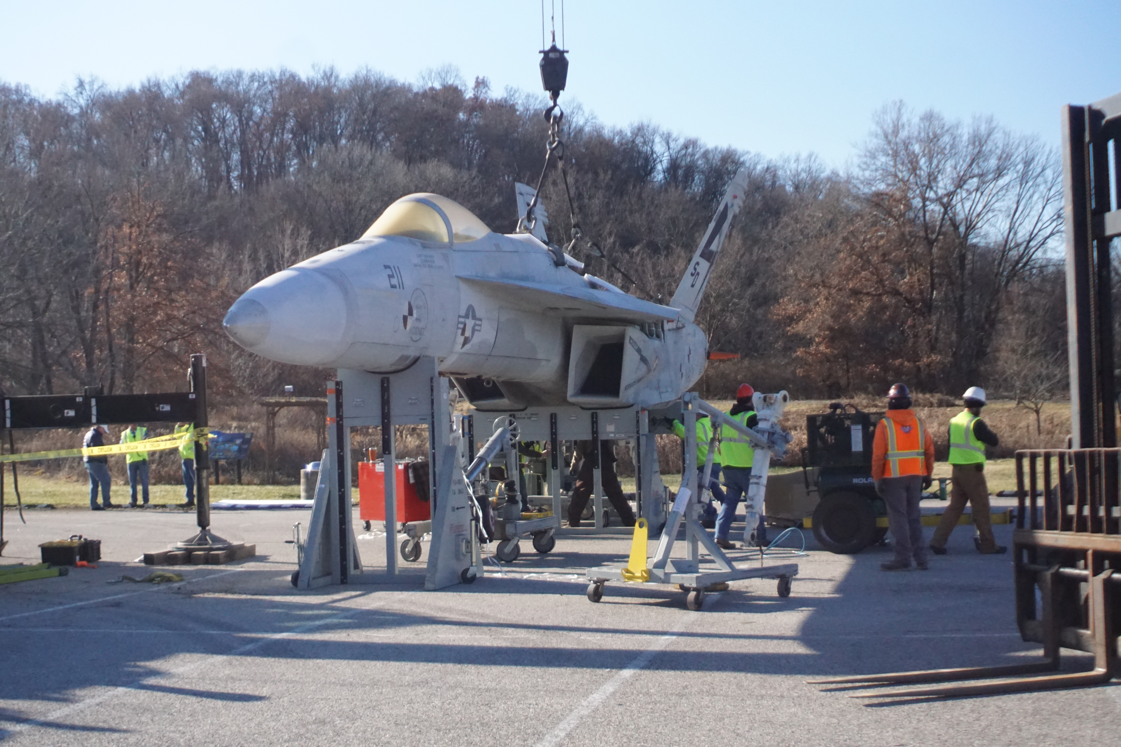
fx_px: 1635
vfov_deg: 25.8
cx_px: 560
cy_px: 374
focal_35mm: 52
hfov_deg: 37.9
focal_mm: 35
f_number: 6.3
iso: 3200
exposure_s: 1/8000
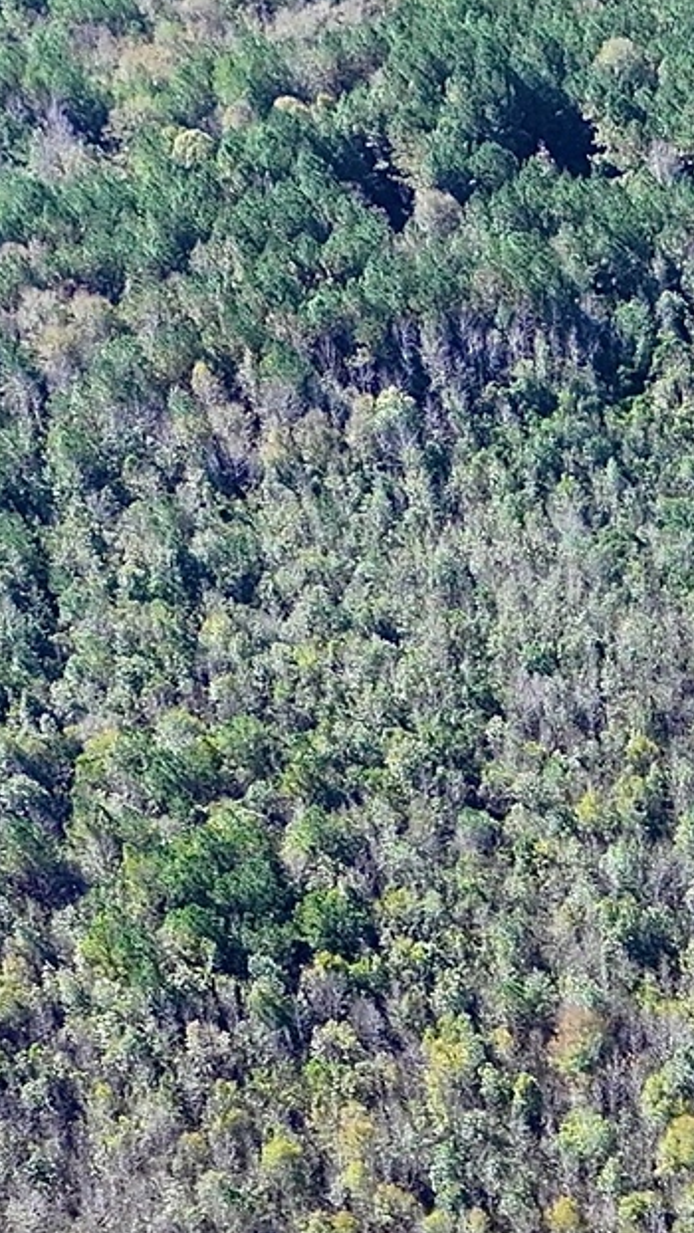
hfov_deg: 8.9
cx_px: 1329
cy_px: 1717
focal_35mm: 129
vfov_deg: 15.6
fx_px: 4219
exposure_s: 1/640
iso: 100
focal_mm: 12.29
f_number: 2.8
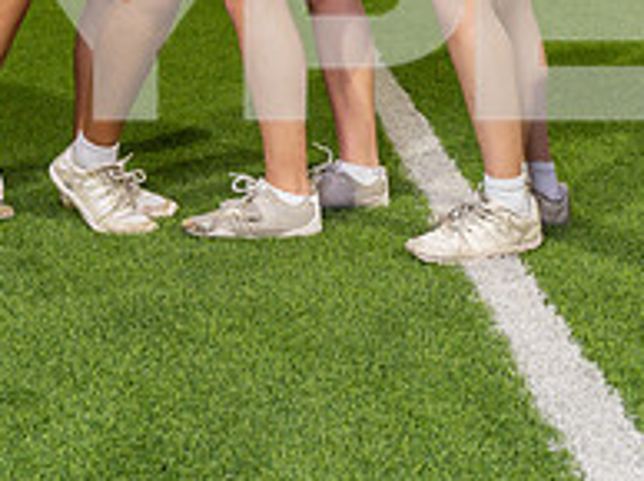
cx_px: 212
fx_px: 1951
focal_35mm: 105
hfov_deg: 18.7
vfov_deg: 13.4
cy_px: -212
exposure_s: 1/250
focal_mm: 47
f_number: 4.5
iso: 640
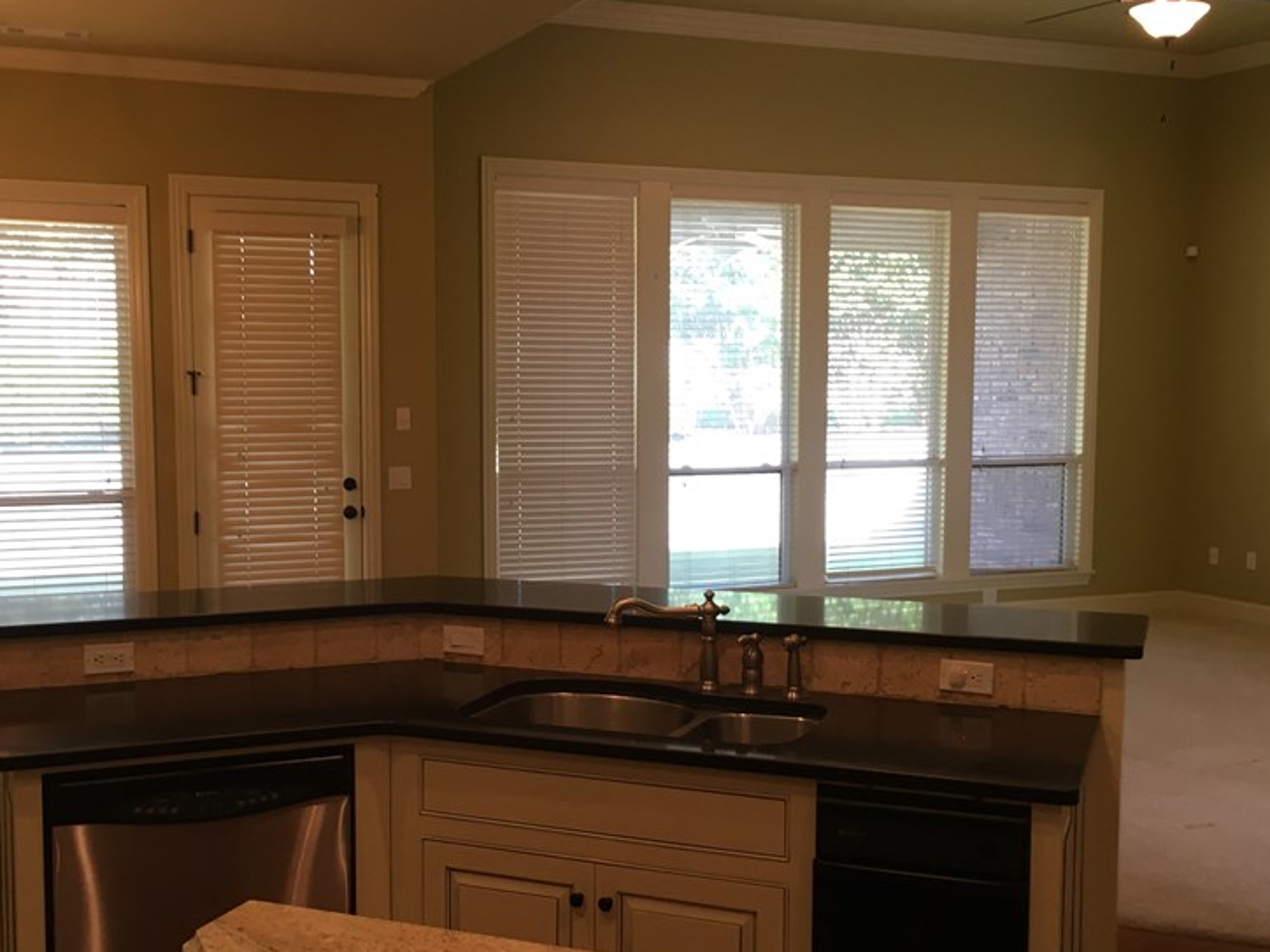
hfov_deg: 45.7
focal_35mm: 41
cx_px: 558
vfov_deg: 35.1
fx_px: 1504
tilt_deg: -4.2
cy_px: 521
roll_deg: -0.2
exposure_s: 1/30
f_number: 2.2
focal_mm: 4.15
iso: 50
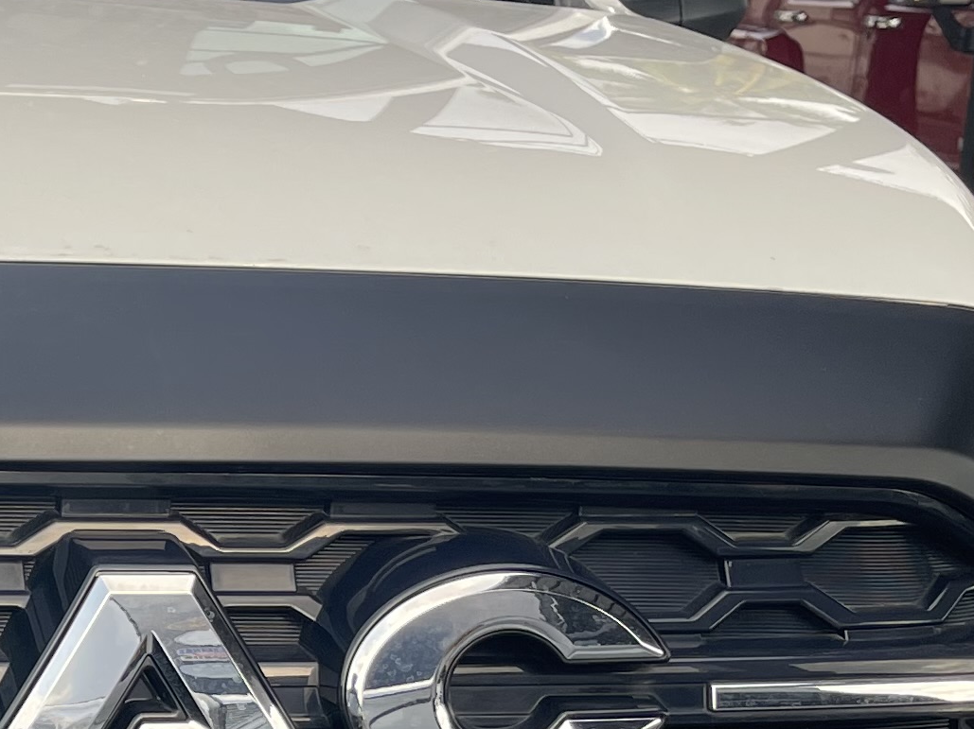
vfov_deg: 14.9
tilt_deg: -15.3
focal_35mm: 98
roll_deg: -3.0
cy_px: 694
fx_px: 2756
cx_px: -169
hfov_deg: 19.0
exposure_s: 1/422
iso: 32
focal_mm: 5.1
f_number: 1.6
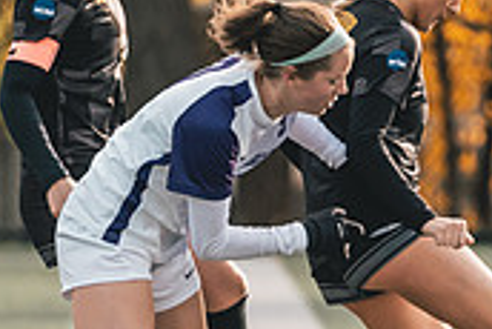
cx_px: 418
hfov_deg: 1.3
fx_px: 21926
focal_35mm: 1603
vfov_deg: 0.9
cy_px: 244
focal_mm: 400
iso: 800
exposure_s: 1/1000
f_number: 6.3
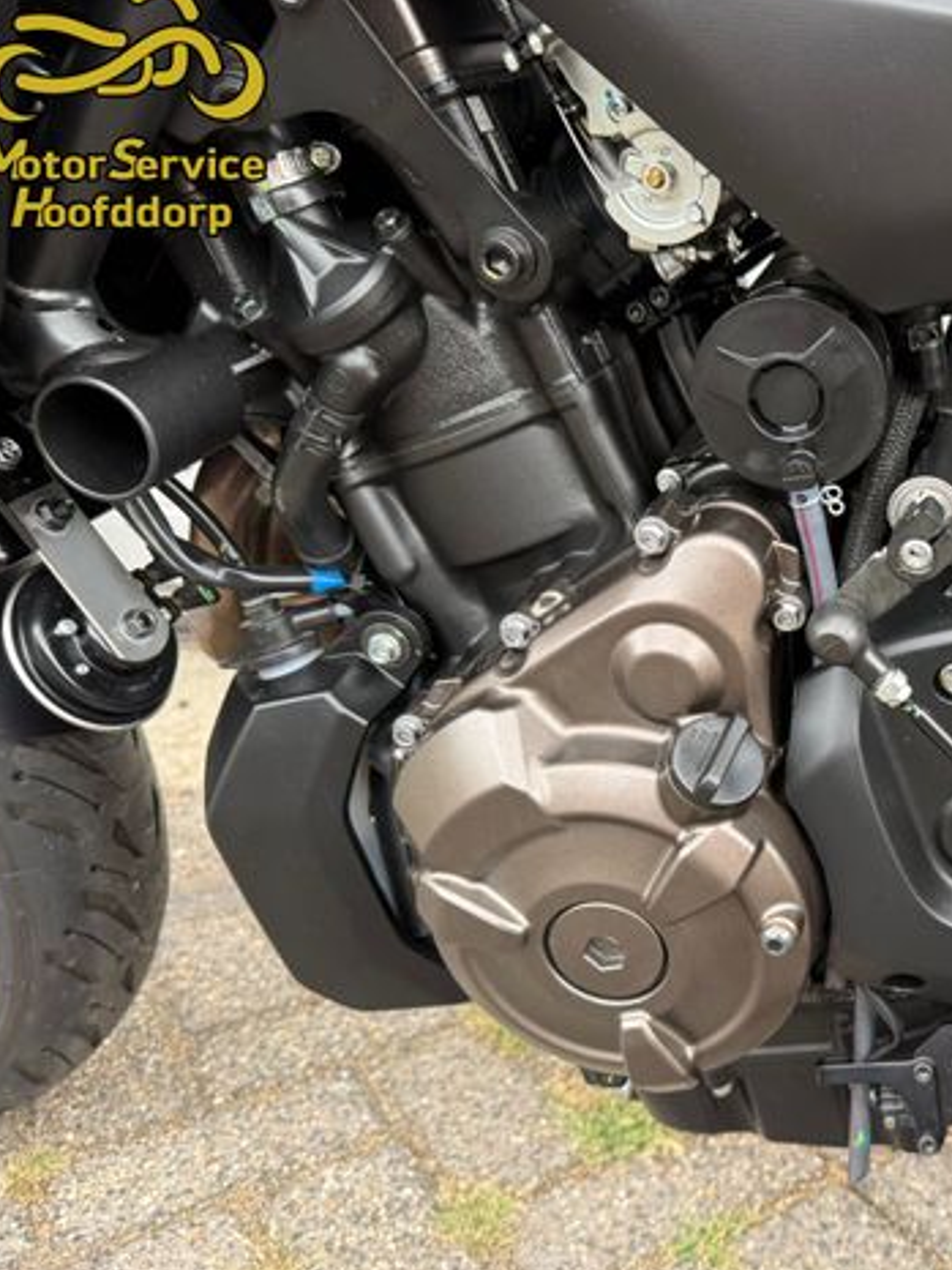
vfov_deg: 55.3
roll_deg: -2.7
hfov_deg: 39.9
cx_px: 848
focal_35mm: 33
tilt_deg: -15.4
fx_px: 1210
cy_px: 631
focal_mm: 6.76
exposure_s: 1/117
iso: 200
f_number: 1.78
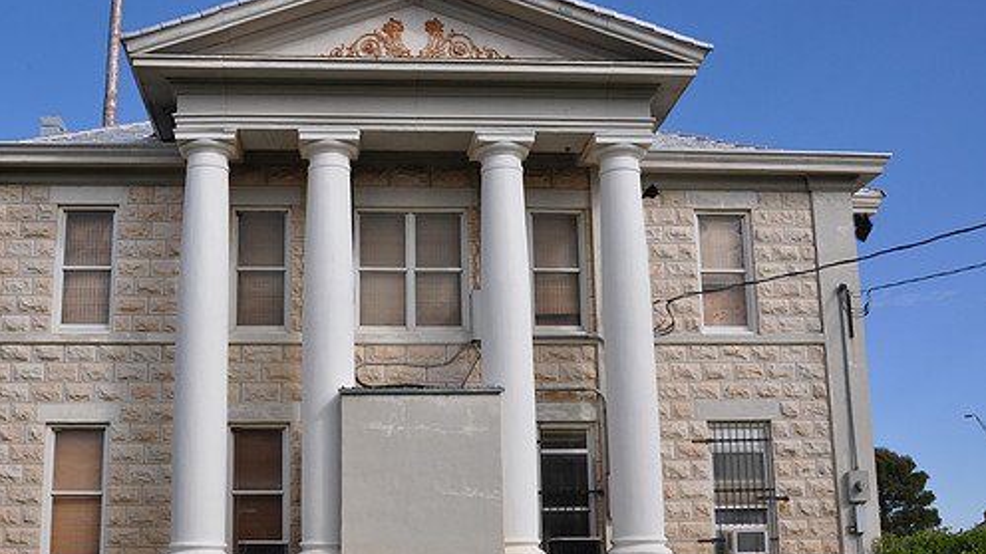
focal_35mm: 44
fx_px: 1150
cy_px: 309
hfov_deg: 46.2
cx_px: 415
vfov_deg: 27.1
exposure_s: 1/400
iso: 200
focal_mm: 24
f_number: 10
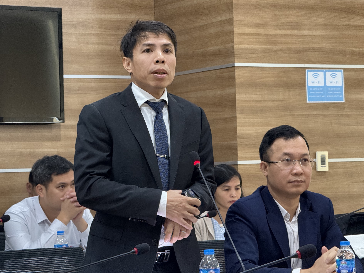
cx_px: 185
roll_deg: +1.7
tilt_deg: +3.0
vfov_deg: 11.6
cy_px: 134
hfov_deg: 15.4
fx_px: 1346
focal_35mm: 128
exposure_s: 1/33
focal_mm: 15.66
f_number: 2.8
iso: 640
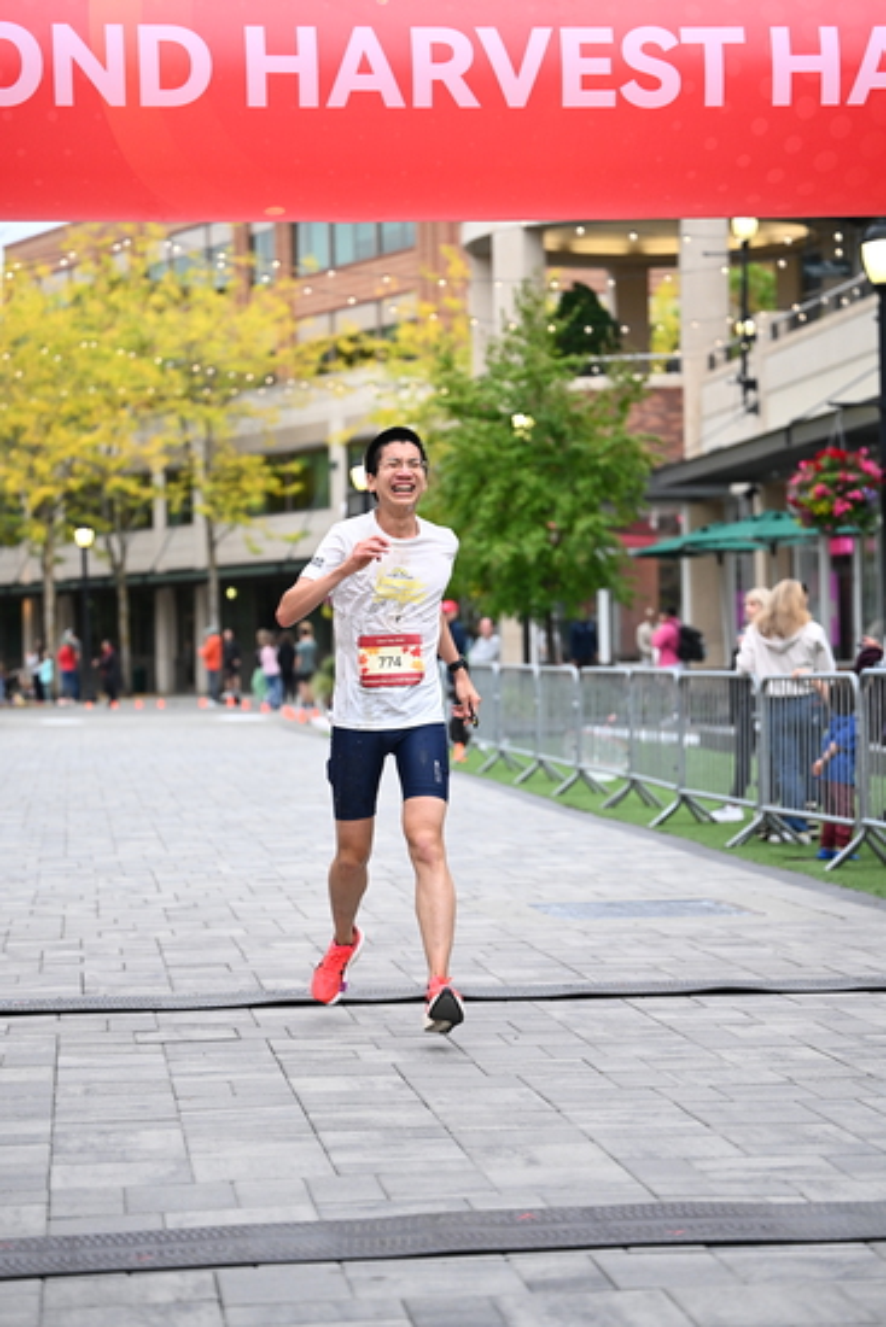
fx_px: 2914
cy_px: 664
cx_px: 443
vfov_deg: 25.7
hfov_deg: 17.3
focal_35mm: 79
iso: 1600
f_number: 2.8
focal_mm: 79
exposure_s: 1/1250
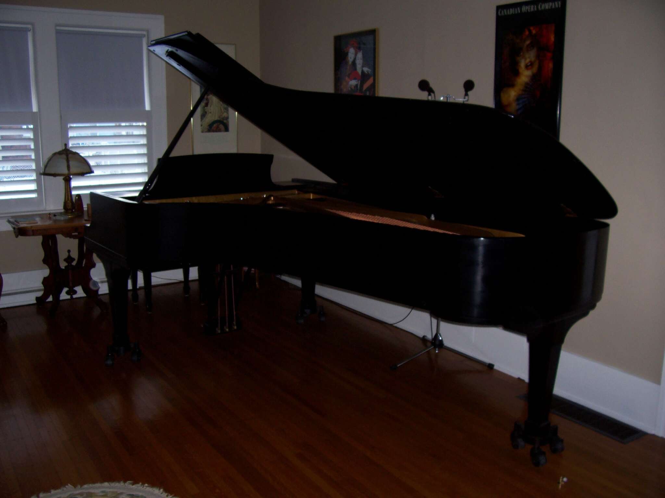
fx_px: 653
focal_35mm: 34
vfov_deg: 41.8
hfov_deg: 54.0
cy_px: 249
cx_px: 332
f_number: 2.7
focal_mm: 5.6
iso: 80
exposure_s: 1/64
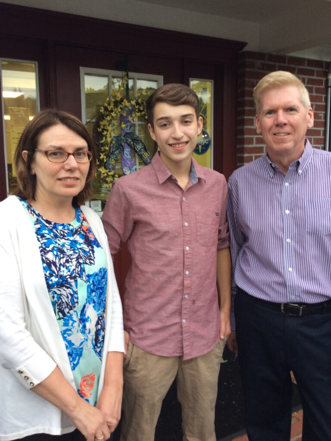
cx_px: 166
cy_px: 220
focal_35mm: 32
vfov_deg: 56.8
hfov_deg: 44.2
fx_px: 408
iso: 40
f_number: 2.4
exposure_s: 1/24
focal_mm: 3.3
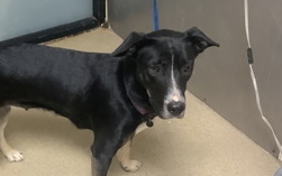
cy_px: 138
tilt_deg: -41.9
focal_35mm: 55
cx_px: 107
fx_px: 423
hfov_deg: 36.7
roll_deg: -0.8
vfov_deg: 23.3
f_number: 2.4
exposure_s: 1/40
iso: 250
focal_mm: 3.3
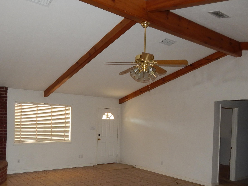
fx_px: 222
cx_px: 96
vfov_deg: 44.7
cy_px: 127
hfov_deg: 57.8
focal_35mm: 31
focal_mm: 4
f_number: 3
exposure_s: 1/30
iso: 200
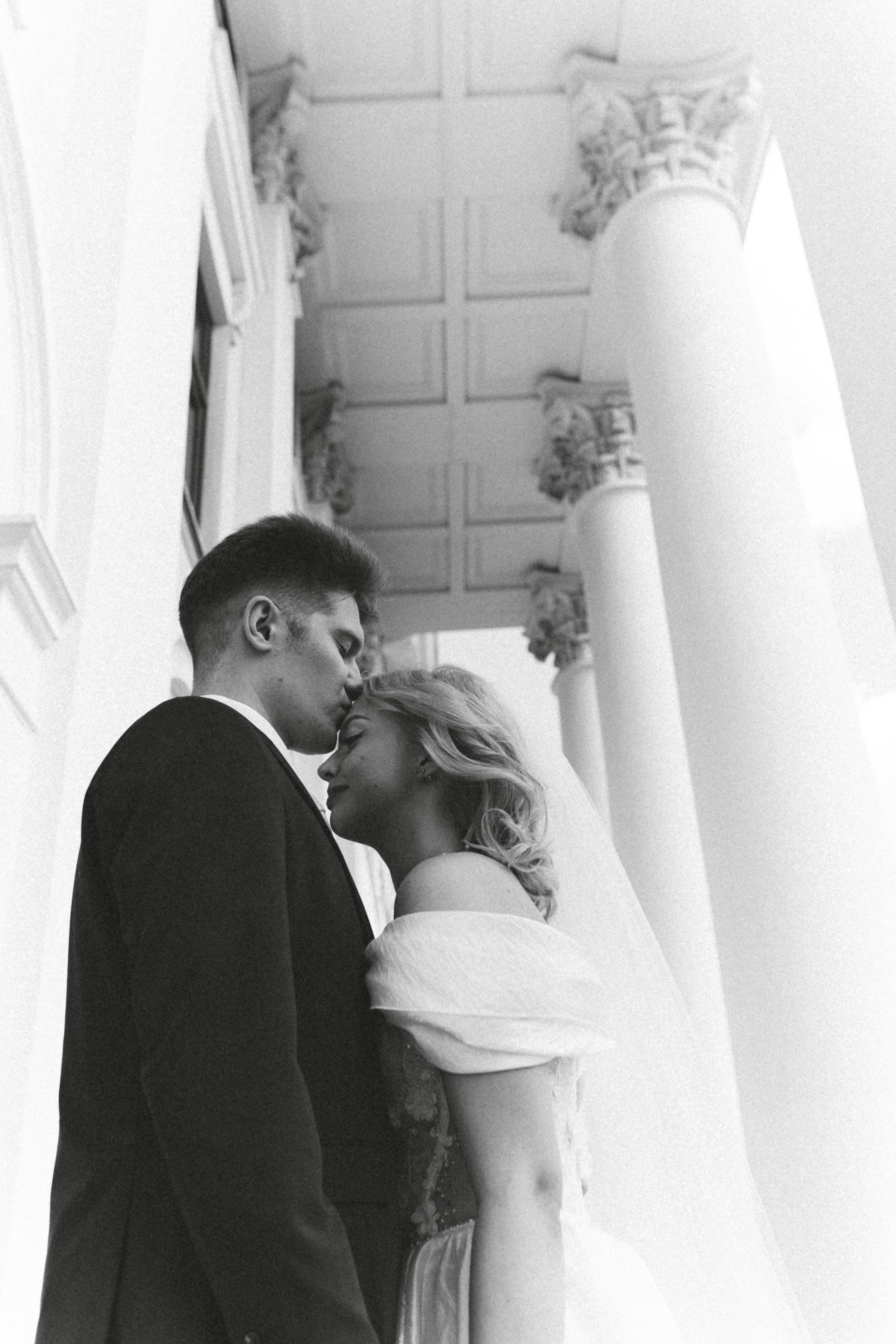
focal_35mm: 35
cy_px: 672
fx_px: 1307
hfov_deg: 37.9
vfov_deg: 54.4
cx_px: 448
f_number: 4
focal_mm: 35
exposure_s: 1/1250
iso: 160
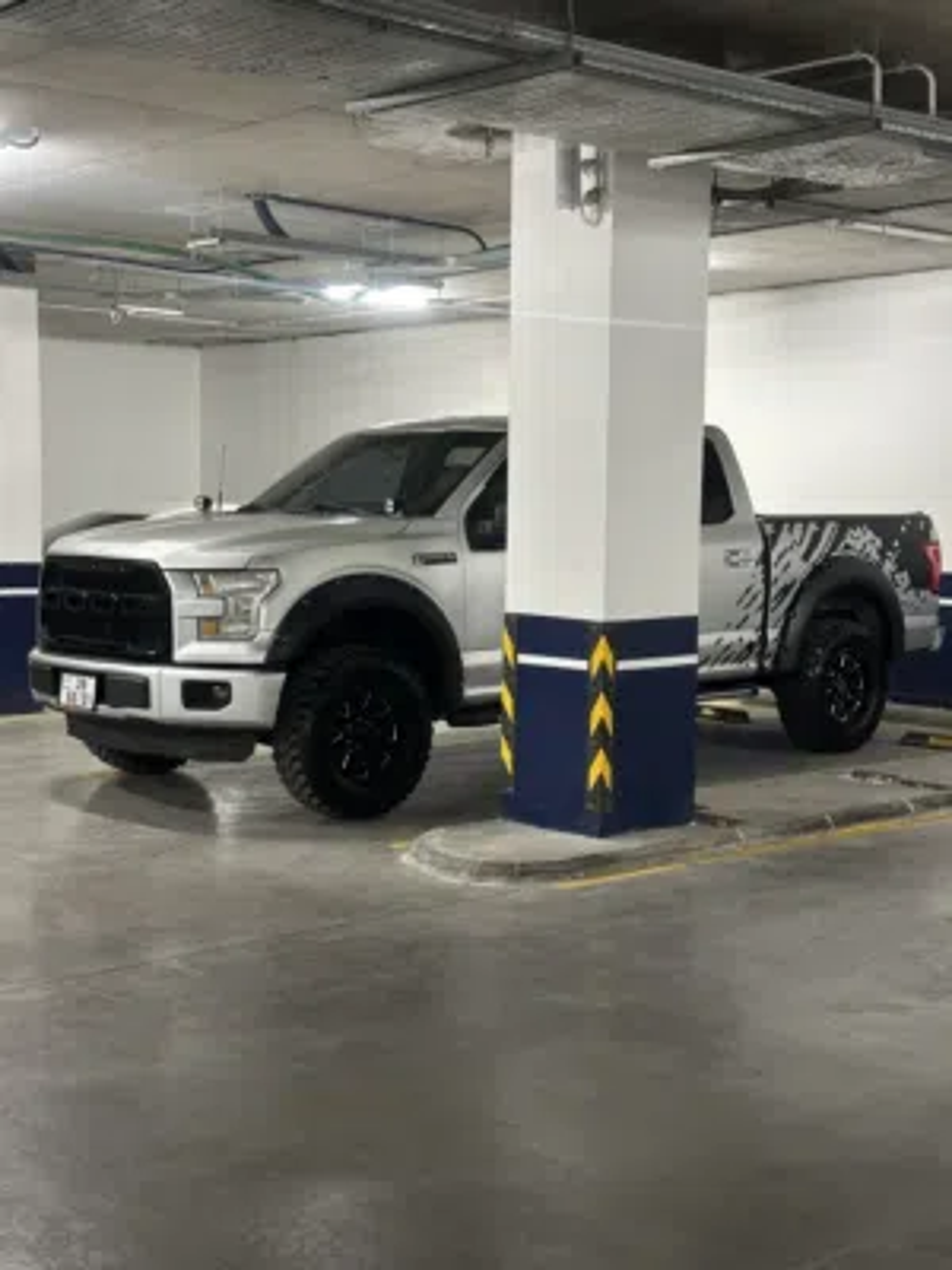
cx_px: 476
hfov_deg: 30.3
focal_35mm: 48
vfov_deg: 39.7
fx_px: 1760
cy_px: 635
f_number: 1.78
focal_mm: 6.86
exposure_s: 1/50
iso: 250
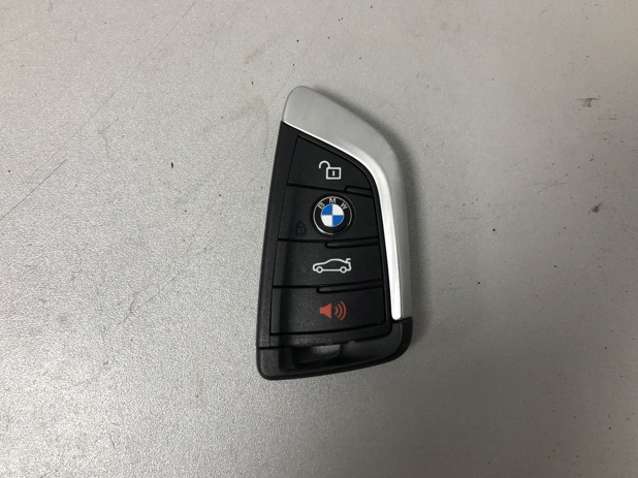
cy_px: 241
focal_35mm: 29
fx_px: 534
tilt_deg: -87.7
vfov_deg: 48.2
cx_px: 326
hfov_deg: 61.7
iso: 32
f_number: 1.8
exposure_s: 1/33
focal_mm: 4
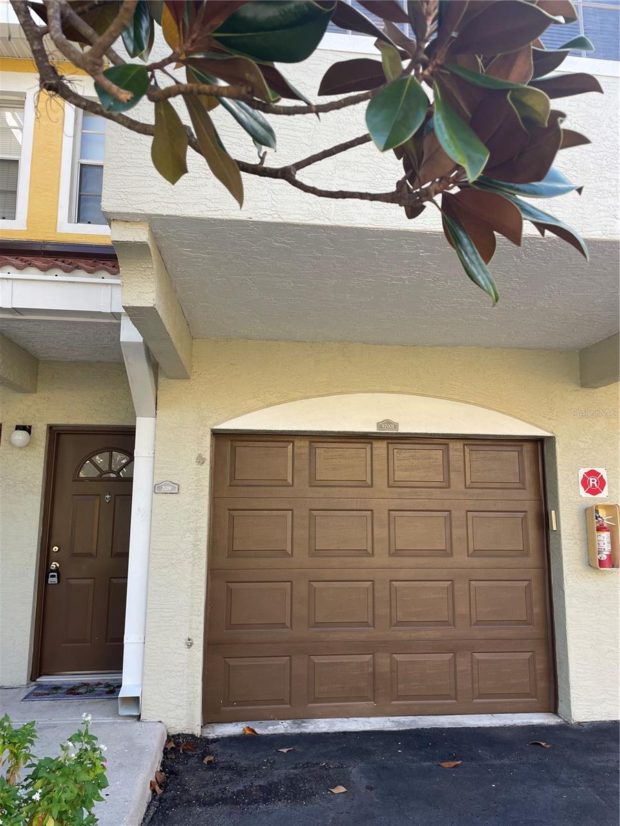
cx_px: 310
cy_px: 413
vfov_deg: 67.3
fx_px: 621
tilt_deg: +7.9
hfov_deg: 53.1
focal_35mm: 26
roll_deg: +0.7
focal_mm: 4.2
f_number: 1.6
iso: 32
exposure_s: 1/274
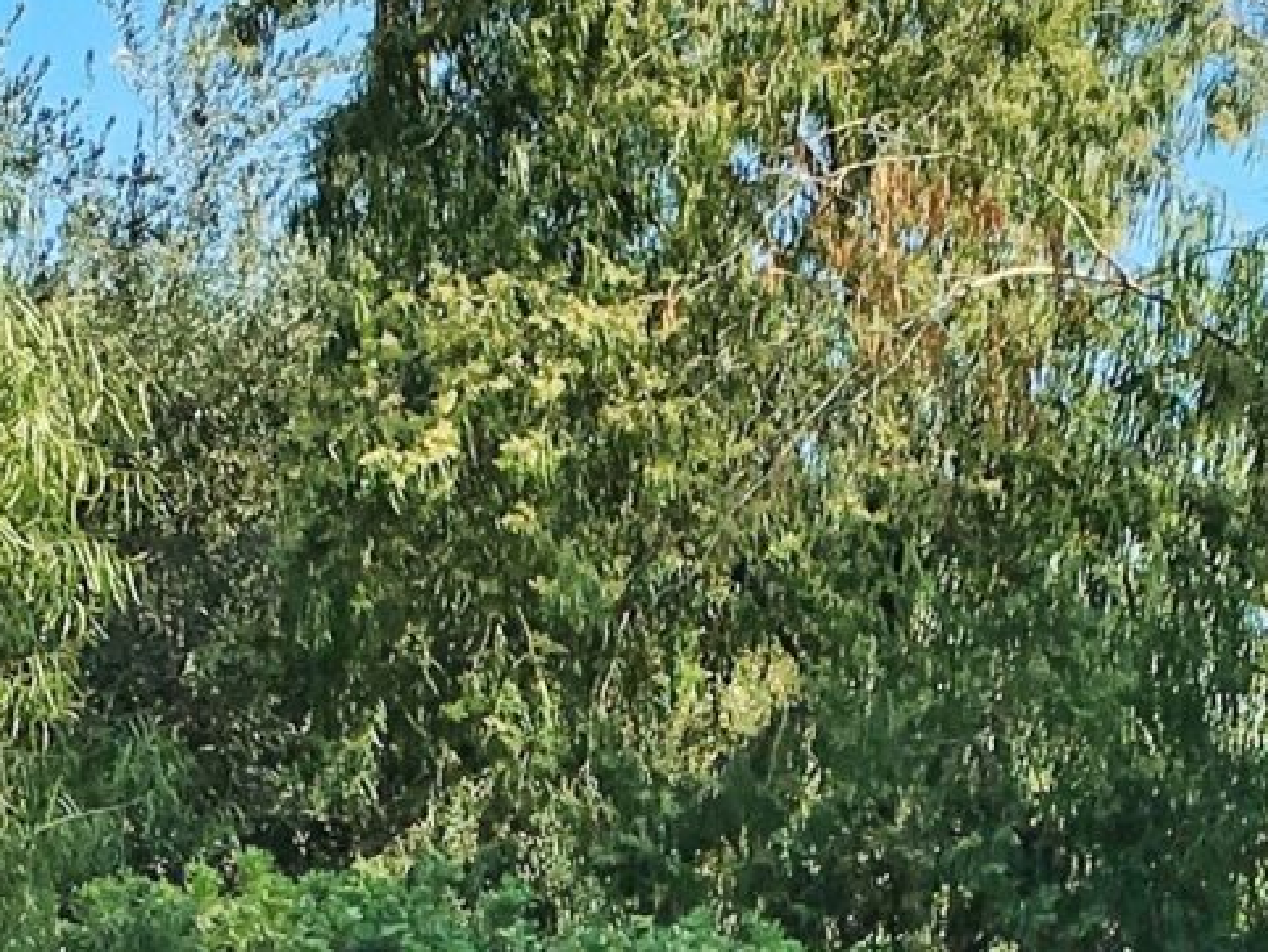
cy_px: 1712
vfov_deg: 9.2
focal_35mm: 154
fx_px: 5644
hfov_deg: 12.8
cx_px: 952
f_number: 2.2
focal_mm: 4.15
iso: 25
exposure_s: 1/1131
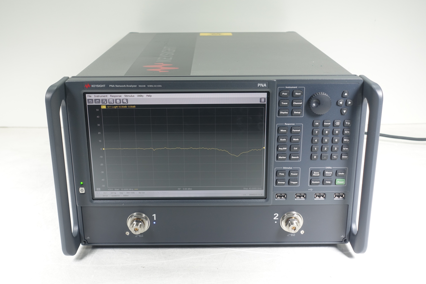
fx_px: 509
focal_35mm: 43
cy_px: 142
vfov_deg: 31.2
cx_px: 213
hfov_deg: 45.4
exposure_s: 1/80
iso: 125
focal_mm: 15.94
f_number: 2.8
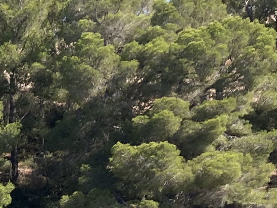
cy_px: 327
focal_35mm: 155
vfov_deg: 9.3
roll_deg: -0.2
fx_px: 1240
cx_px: -452
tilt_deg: -11.6
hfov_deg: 10.4
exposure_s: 1/1230
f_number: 1.8
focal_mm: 3.99
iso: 20
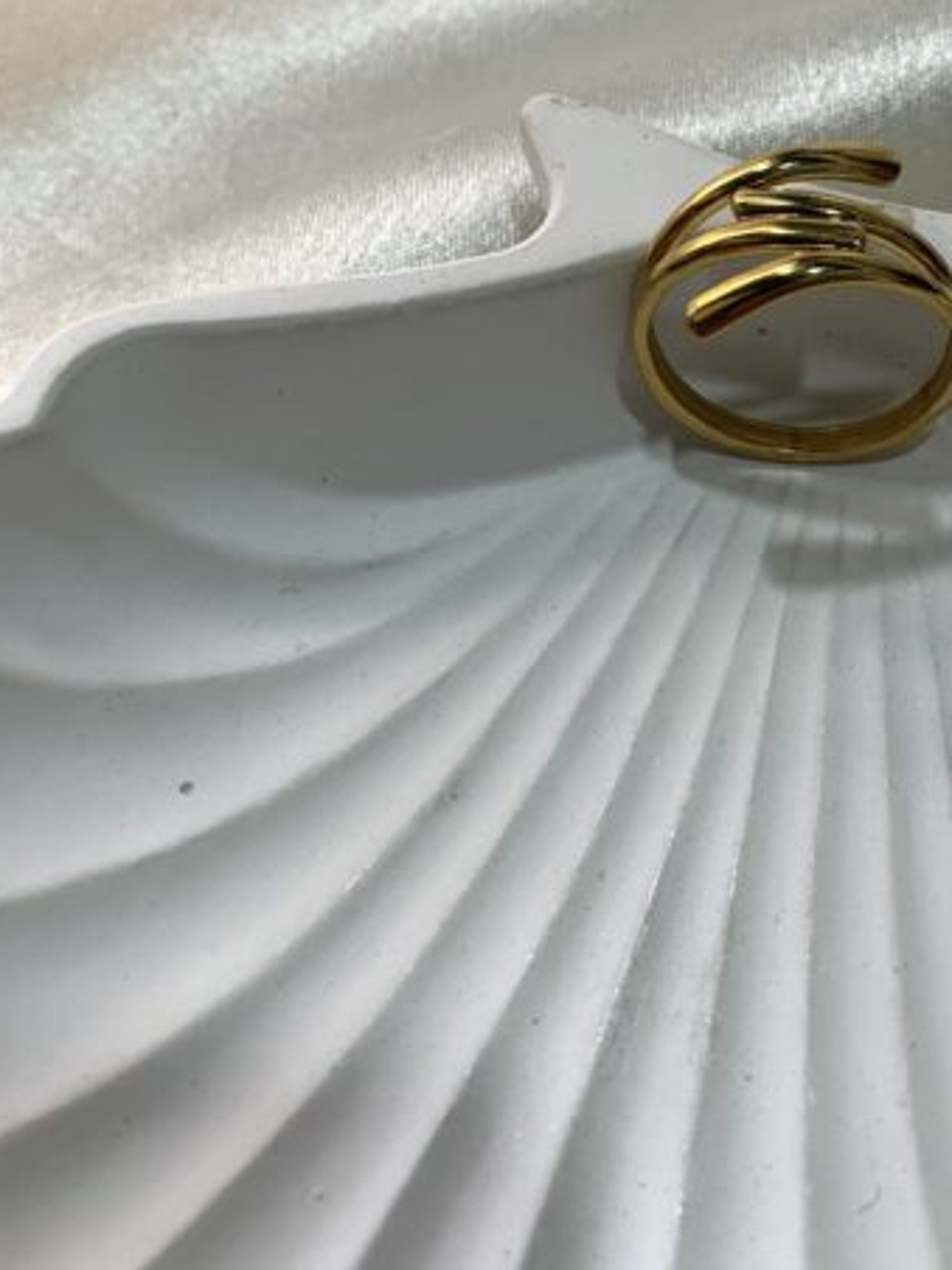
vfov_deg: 39.5
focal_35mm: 46
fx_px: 1687
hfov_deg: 30.5
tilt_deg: -56.9
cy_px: 239
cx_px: 806
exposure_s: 1/100
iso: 64
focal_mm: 4.25
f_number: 1.8
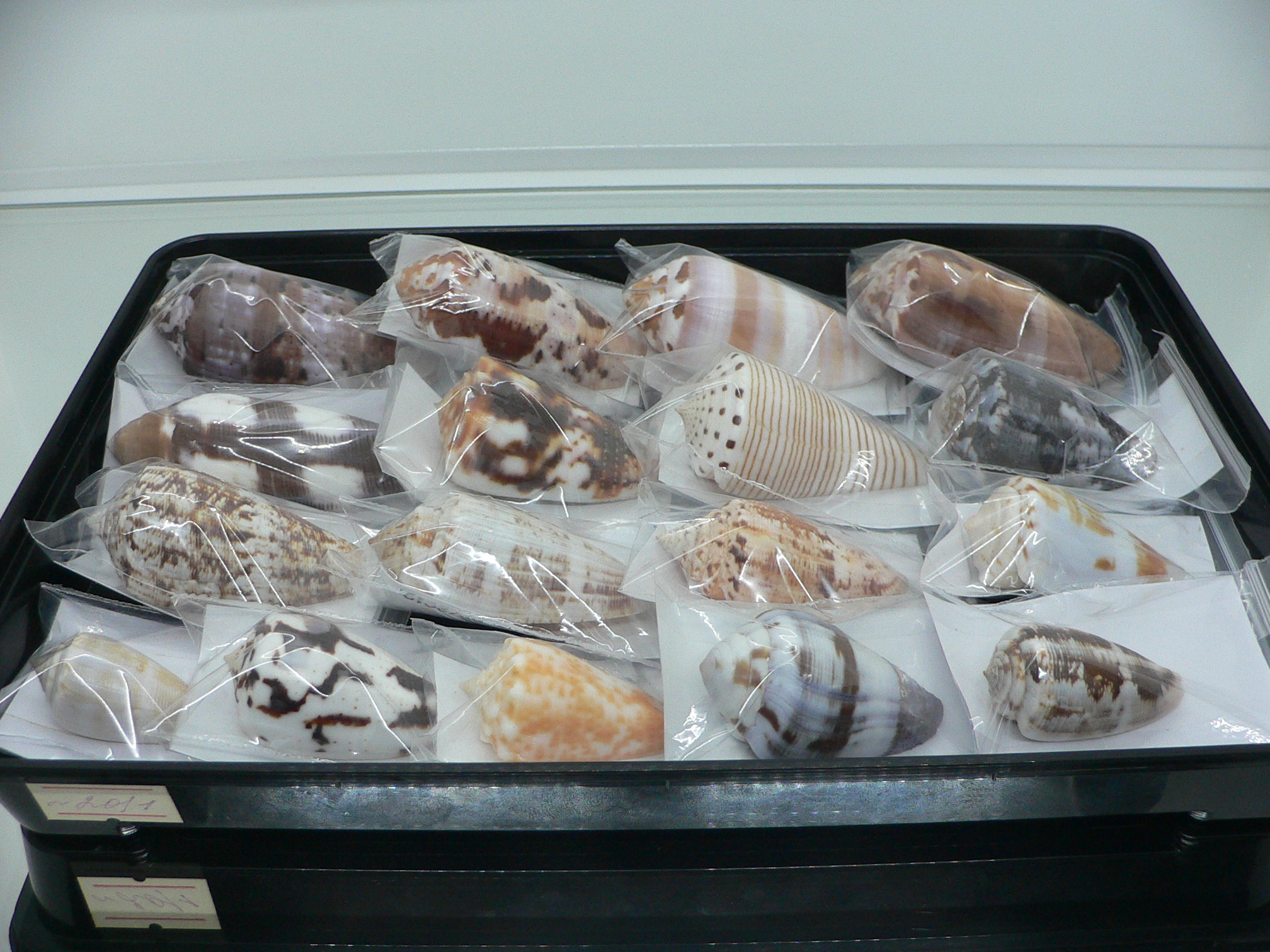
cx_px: 635
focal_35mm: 35
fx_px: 1284
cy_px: 476
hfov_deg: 52.6
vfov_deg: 40.7
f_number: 2.8
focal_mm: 4.6
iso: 150
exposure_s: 1/60
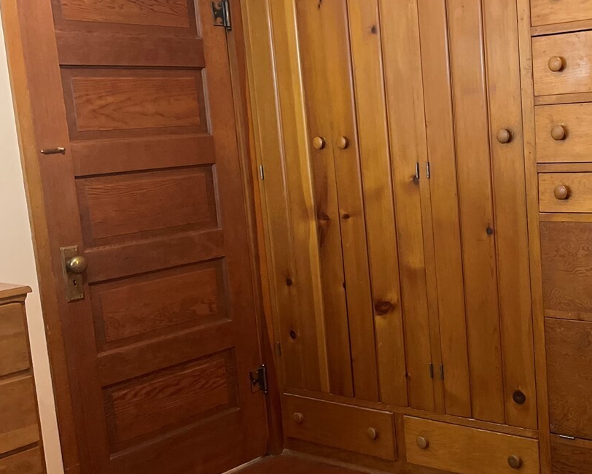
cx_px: 507
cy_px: 244
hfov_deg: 35.6
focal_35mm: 50
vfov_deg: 30.3
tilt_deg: -8.2
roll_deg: +2.9
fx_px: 876
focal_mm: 5.1
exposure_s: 1/30
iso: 640
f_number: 1.6
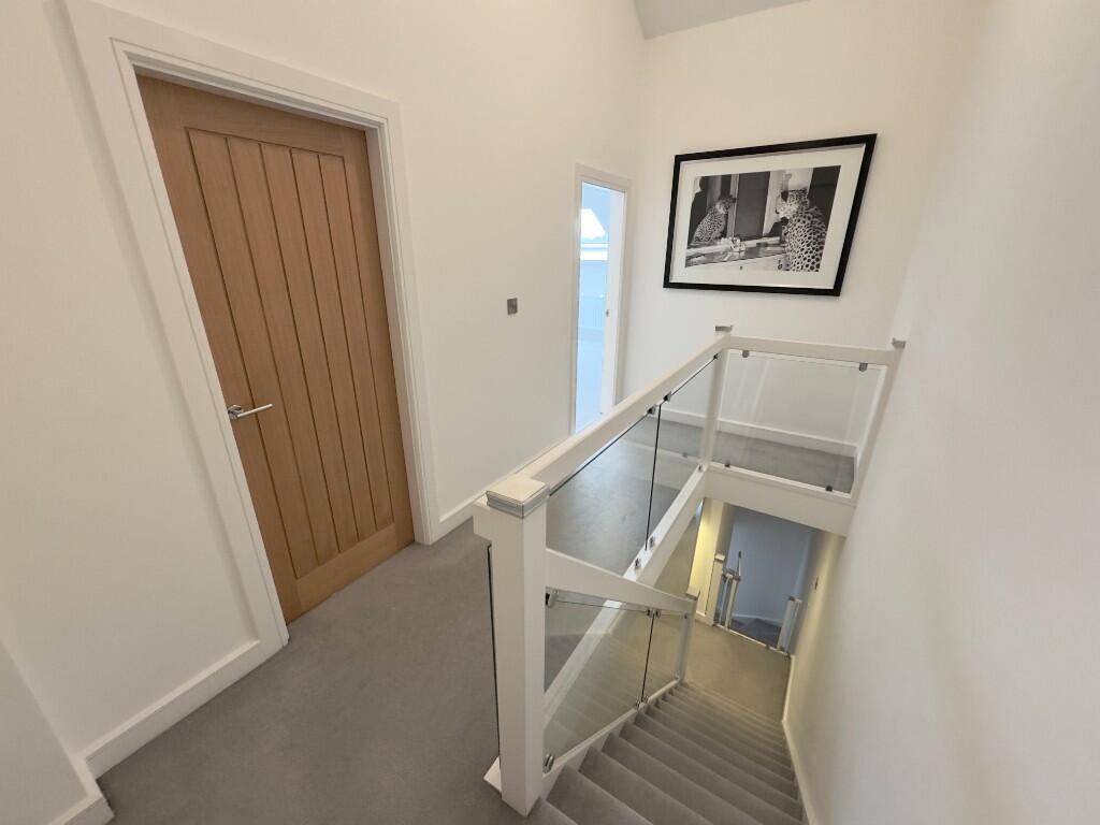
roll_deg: -0.2
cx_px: 550
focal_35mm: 14
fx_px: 445
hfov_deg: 102.1
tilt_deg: -20.7
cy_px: 412
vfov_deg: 85.7
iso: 250
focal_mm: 2.22
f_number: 2.2
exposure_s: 1/108
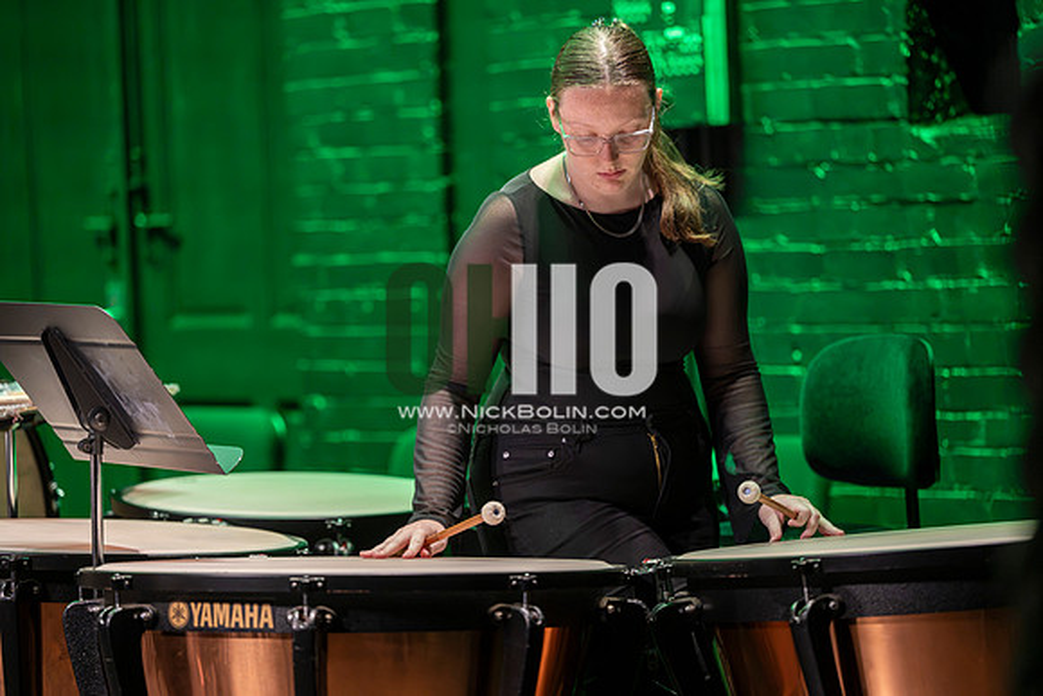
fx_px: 4057
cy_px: 348
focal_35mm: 140
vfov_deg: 9.8
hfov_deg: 14.7
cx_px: 522
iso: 4000
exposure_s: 1/640
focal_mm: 140
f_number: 2.8
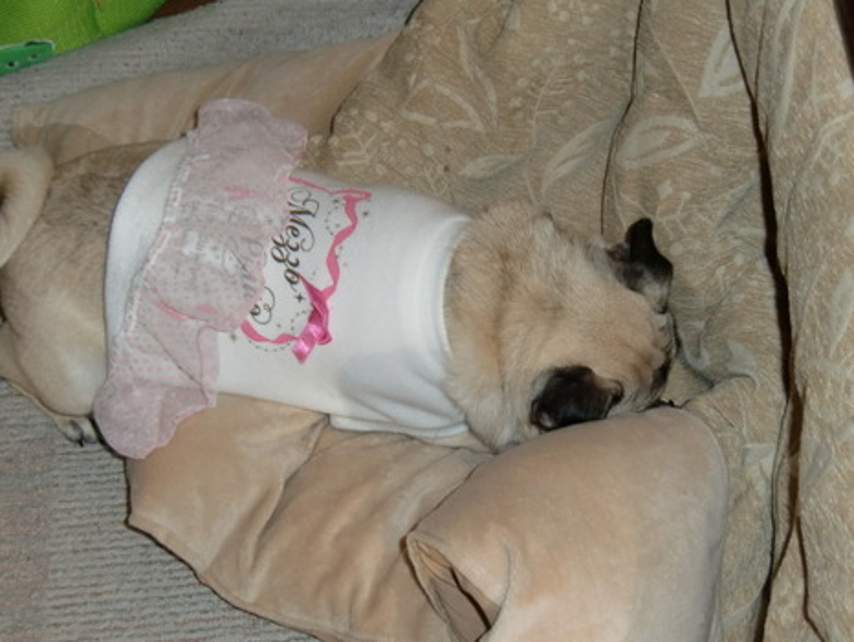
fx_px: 1456
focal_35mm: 59
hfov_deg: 32.7
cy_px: 338
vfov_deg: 24.8
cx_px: 443
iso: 250
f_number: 4.2
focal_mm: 9.8
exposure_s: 1/60
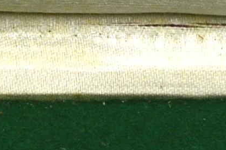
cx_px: 81
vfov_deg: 5.7
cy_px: 370
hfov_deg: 8.9
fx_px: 1448
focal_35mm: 231
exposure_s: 1/200
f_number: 14
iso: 400
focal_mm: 26
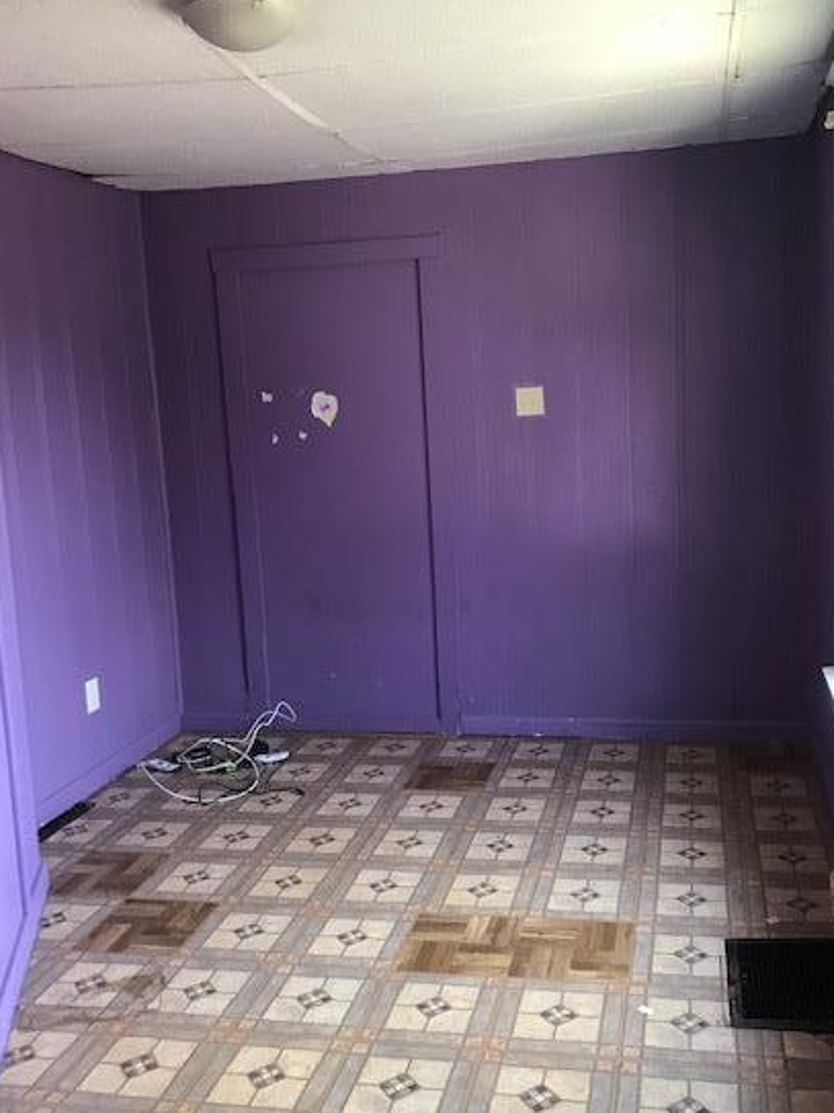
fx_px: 1061
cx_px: 484
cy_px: 535
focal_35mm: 33
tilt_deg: -6.4
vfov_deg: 55.3
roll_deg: +2.2
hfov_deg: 42.8
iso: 40
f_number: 1.8
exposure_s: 1/24
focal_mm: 3.99
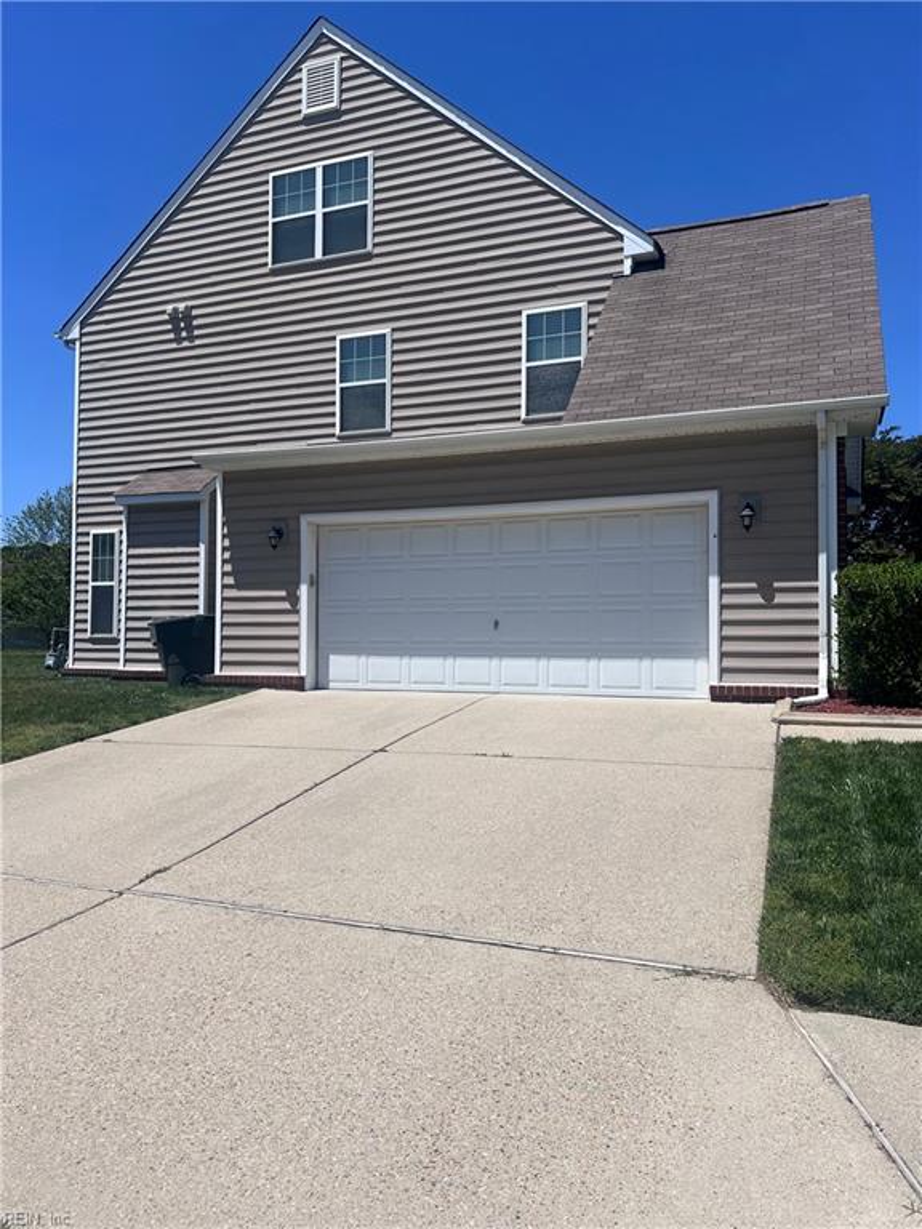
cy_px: 614
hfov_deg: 53.1
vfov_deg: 67.3
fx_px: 923
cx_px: 461
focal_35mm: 26
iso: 50
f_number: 1.5
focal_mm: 5.7
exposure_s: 1/6993
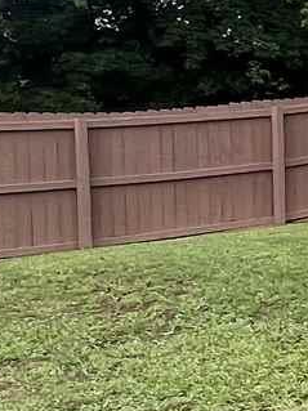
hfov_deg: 10.1
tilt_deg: -6.2
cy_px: 318
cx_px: 991
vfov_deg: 20.7
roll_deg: -2.7
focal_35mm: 94
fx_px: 1116
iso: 32
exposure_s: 1/212
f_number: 1.8
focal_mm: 1.57
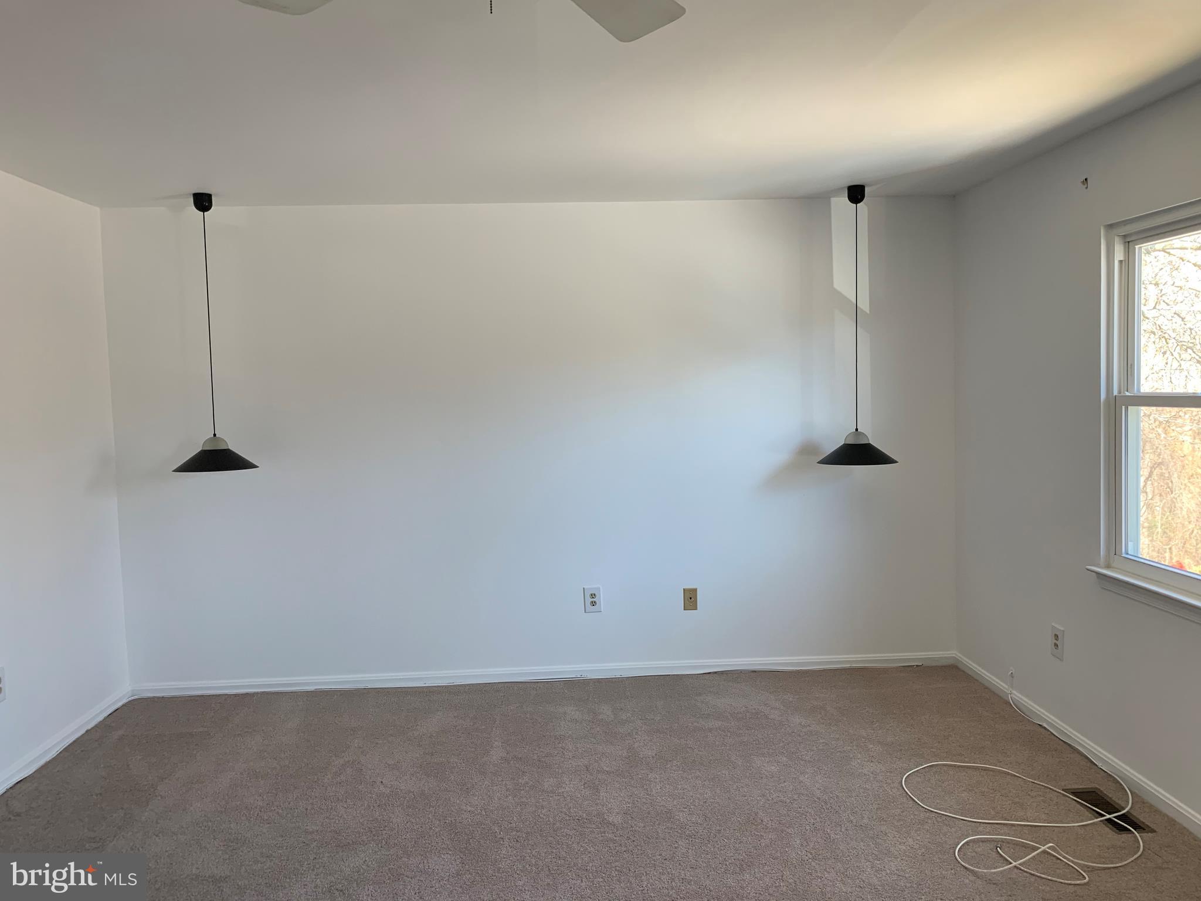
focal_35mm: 26
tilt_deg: -3.9
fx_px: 902
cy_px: 450
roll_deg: +1.8
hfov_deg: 67.3
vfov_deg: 53.1
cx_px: 600
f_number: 1.8
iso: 100
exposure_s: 1/86
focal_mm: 4.25
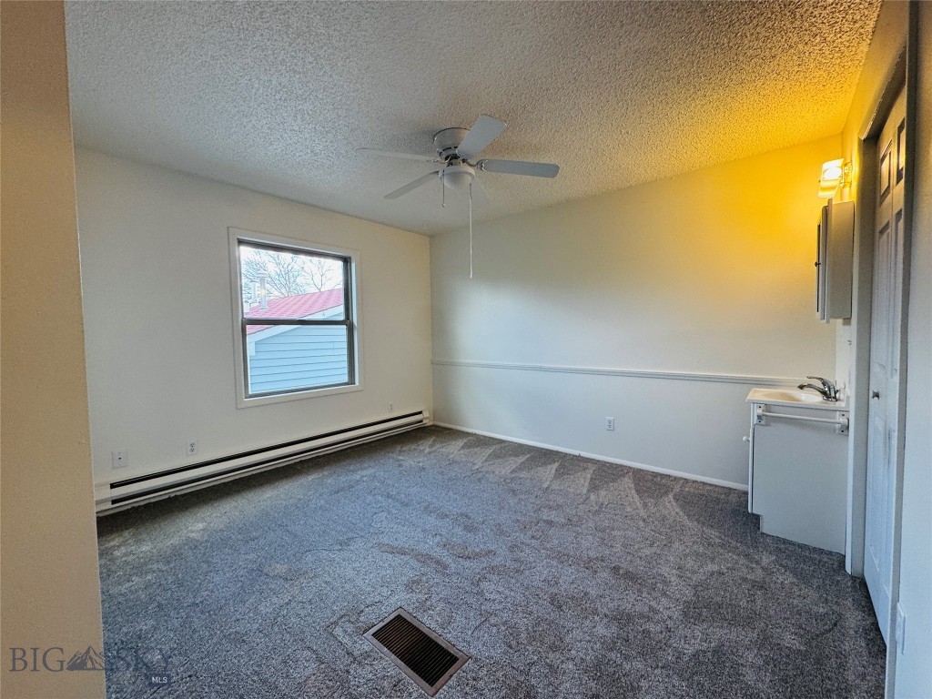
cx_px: 466
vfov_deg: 85.7
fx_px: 377
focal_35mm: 14
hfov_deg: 102.1
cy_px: 350
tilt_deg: -3.7
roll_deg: +0.1
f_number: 2.2
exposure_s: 1/120
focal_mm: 2.22
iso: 125
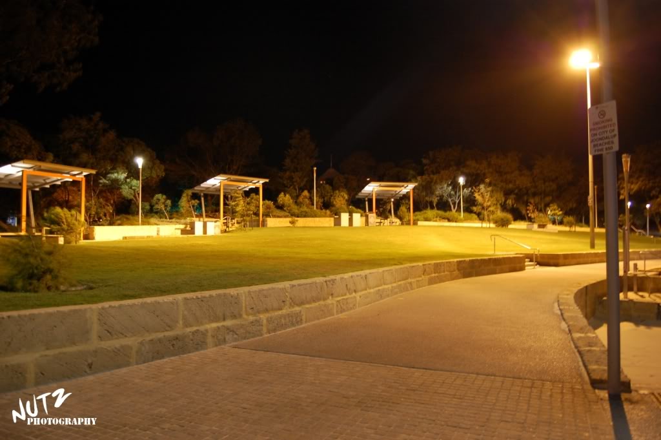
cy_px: 220
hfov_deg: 67.4
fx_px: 495
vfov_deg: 47.9
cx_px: 330
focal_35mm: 27
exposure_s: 1/4
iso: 800
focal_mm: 18
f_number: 4
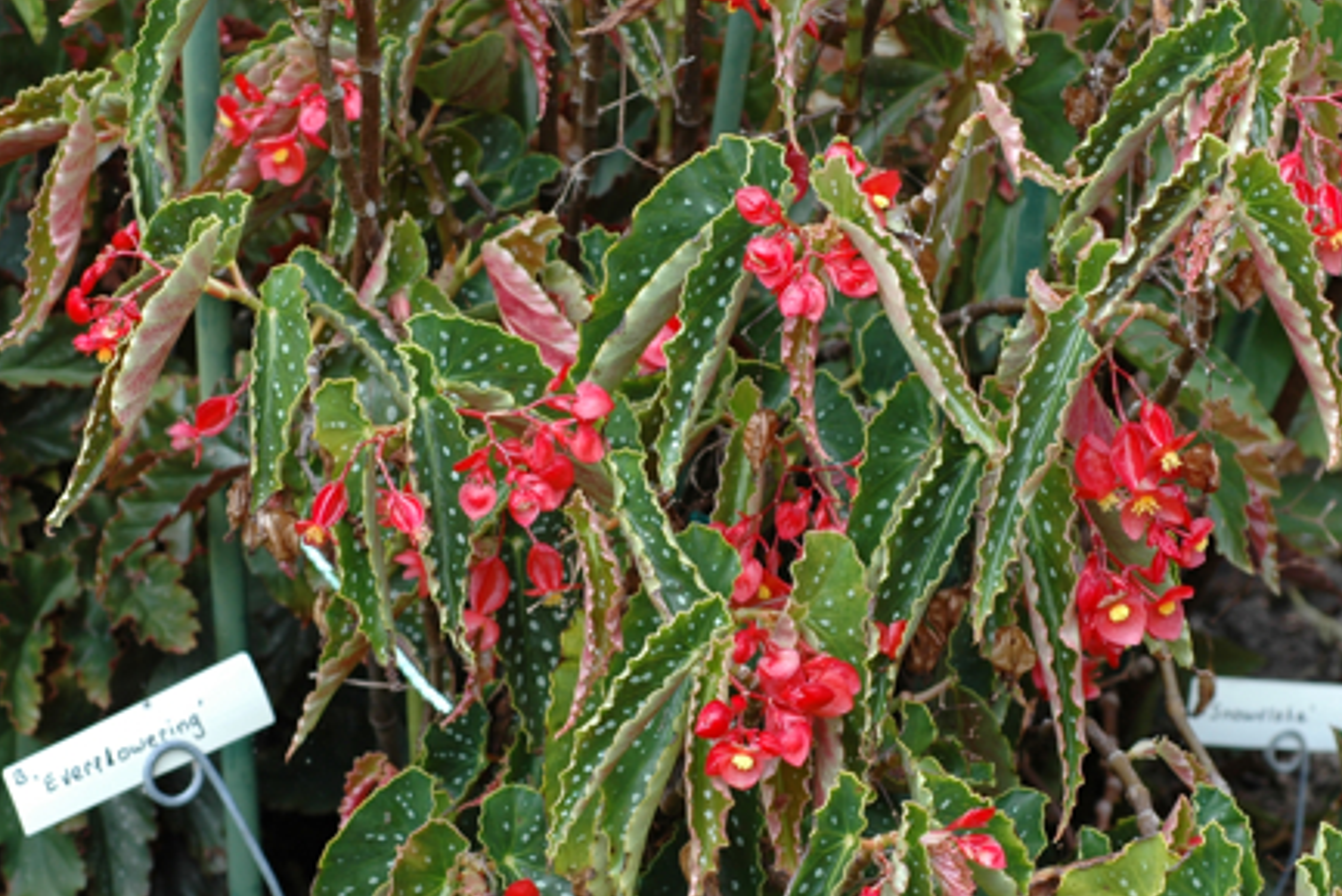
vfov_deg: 10.3
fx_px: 4959
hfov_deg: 15.4
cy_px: 657
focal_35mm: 133
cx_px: 669
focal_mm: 60
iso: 200
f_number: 6.3
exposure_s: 1/160
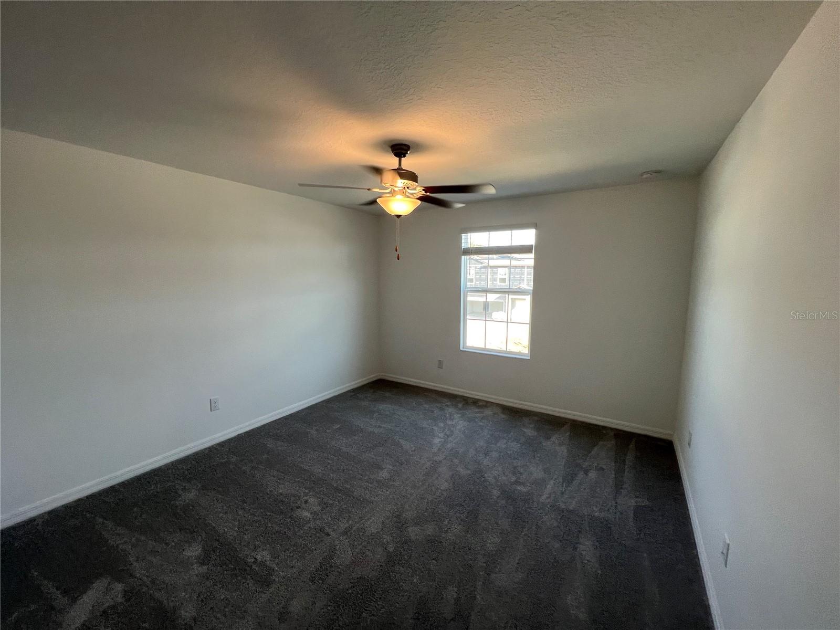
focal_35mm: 13
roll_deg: -2.4
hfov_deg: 106.2
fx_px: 315
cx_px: 420
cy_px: 315
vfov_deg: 89.9
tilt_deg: -3.5
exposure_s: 1/120
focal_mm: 1.57
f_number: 1.8
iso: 100
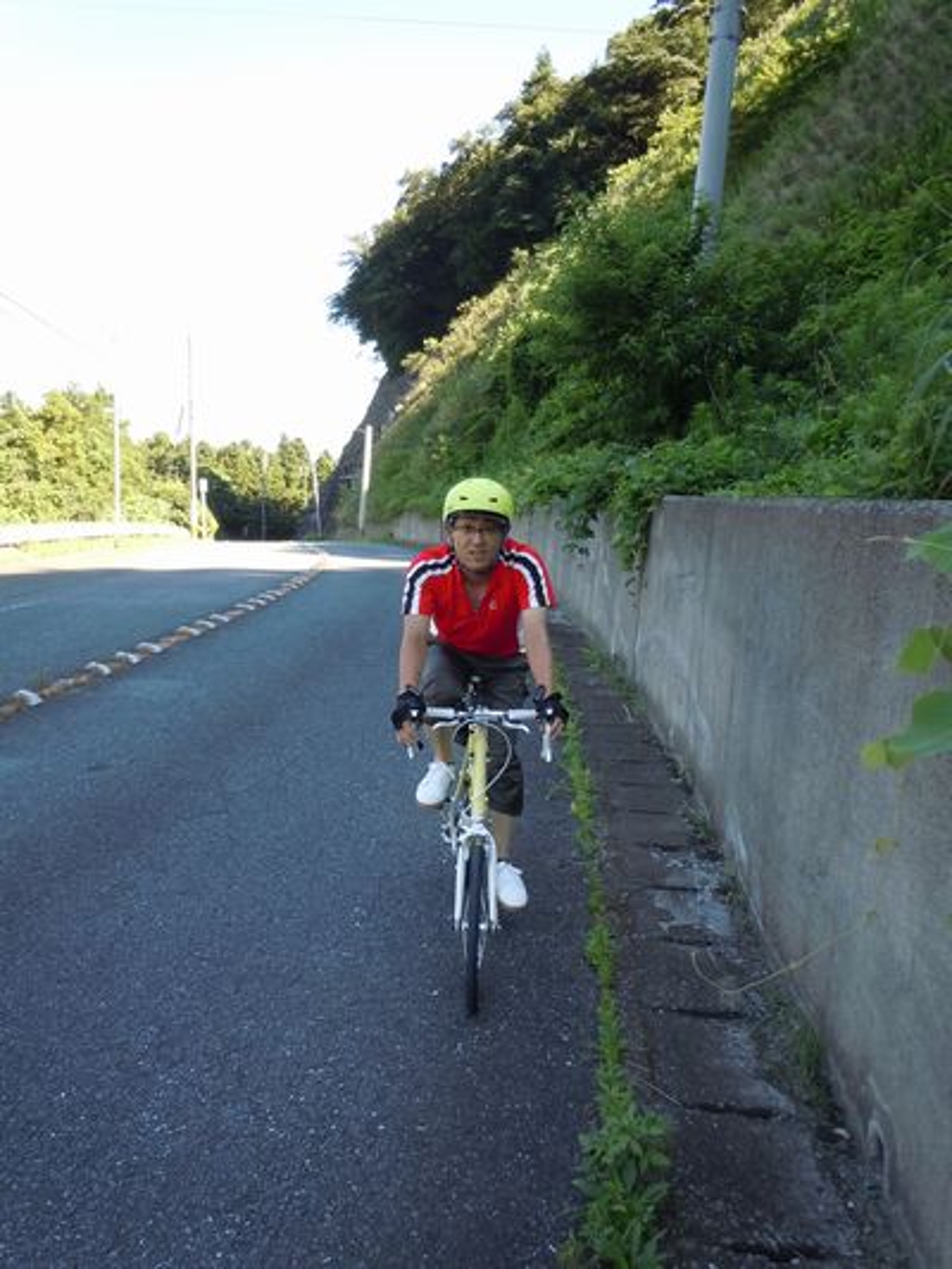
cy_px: 634
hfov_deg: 49.8
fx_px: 1026
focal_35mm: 28
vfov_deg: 63.4
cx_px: 476
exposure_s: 1/100
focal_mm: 5
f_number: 3.7
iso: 100
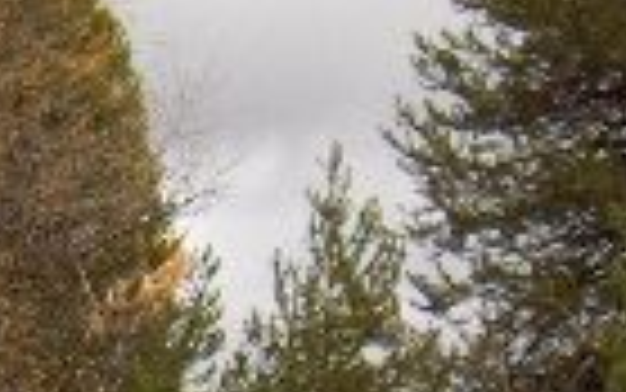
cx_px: -626
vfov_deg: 6.6
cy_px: 928
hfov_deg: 10.1
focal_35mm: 191
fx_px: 3260
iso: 100
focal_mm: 8
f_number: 2.8
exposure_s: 1/330
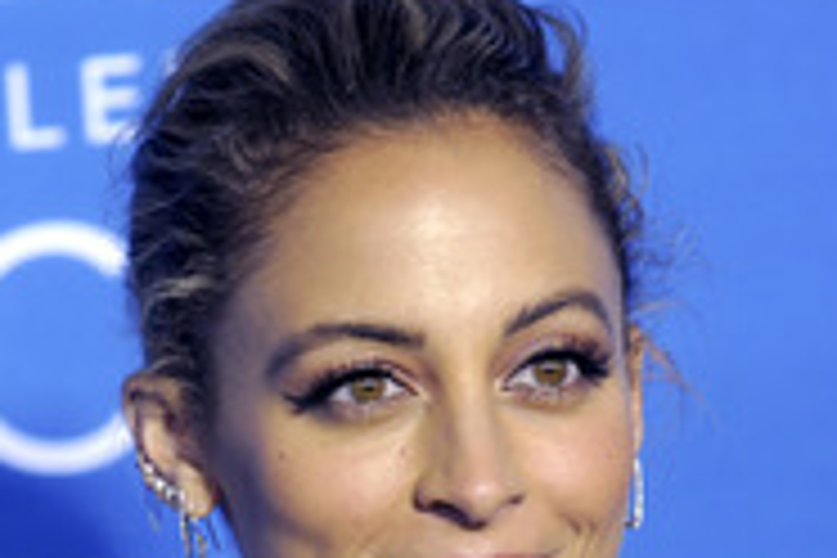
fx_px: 11229
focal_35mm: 483
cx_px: 248
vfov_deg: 2.8
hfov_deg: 4.3
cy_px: 612
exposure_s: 1/640
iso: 800
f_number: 4.5
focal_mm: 200
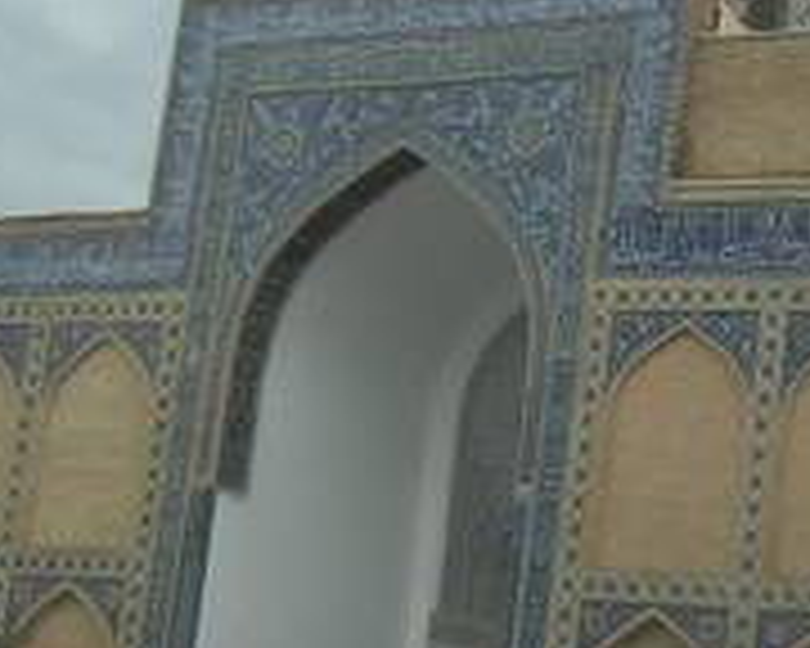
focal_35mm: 117
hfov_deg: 16.1
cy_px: 126
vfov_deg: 13.1
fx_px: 2805
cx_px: 796
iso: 160
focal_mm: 5.4
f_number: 7
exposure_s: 1/265
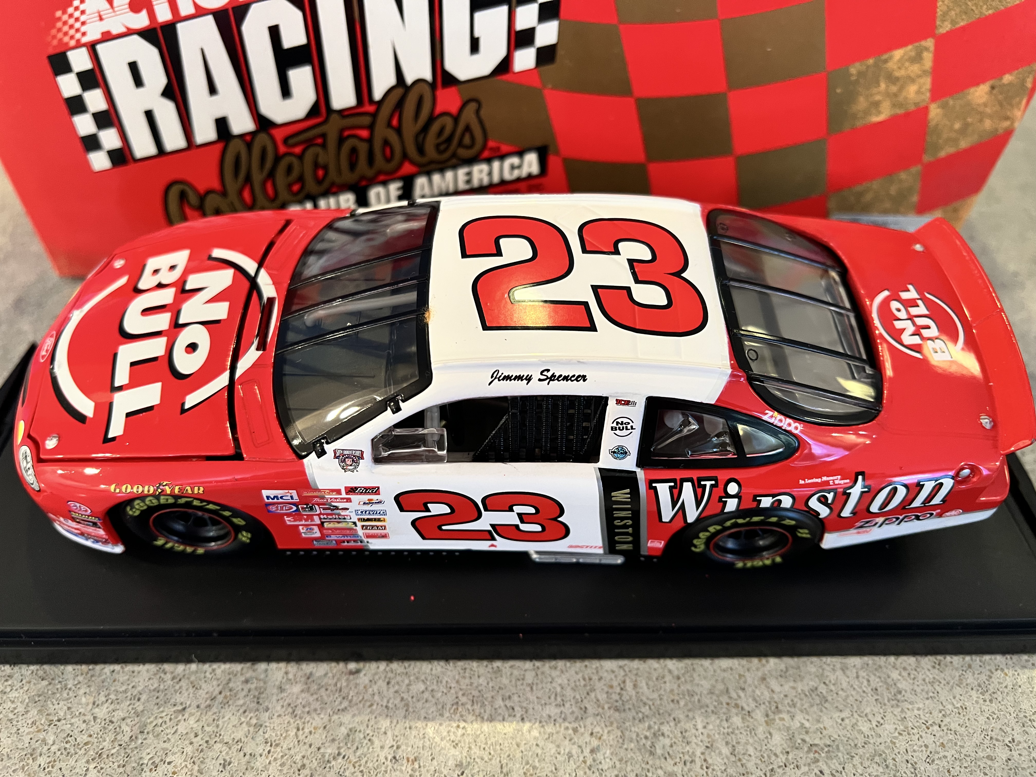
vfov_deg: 53.1
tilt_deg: -46.7
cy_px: 388
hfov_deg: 67.3
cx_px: 518
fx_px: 778
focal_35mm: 26
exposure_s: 1/60
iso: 320
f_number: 1.5
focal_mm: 5.7
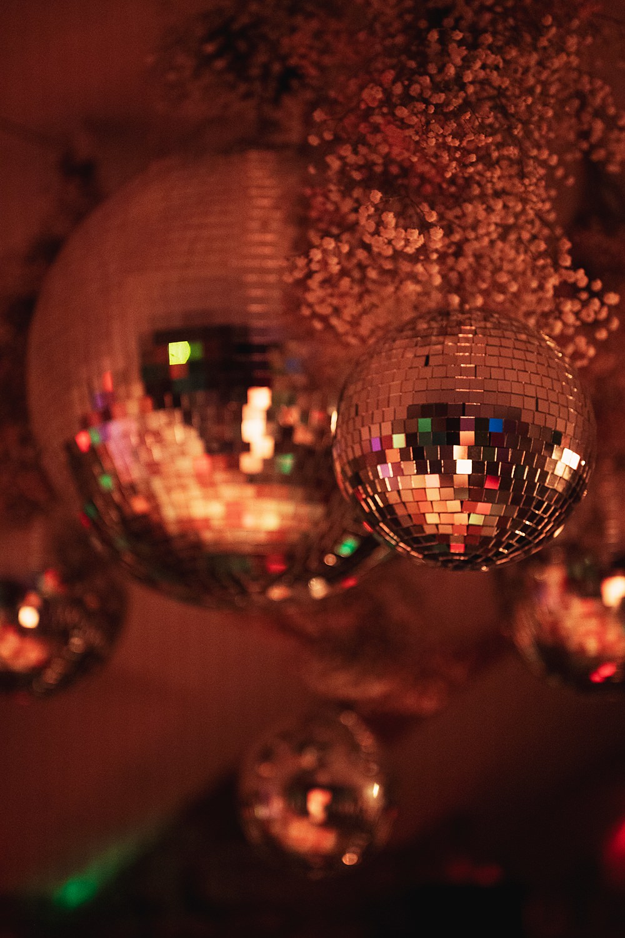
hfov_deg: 27.0
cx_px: 312
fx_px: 1303
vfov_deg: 39.6
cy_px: 469
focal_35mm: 50
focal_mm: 50
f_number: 1.8
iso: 2500
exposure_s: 1/160
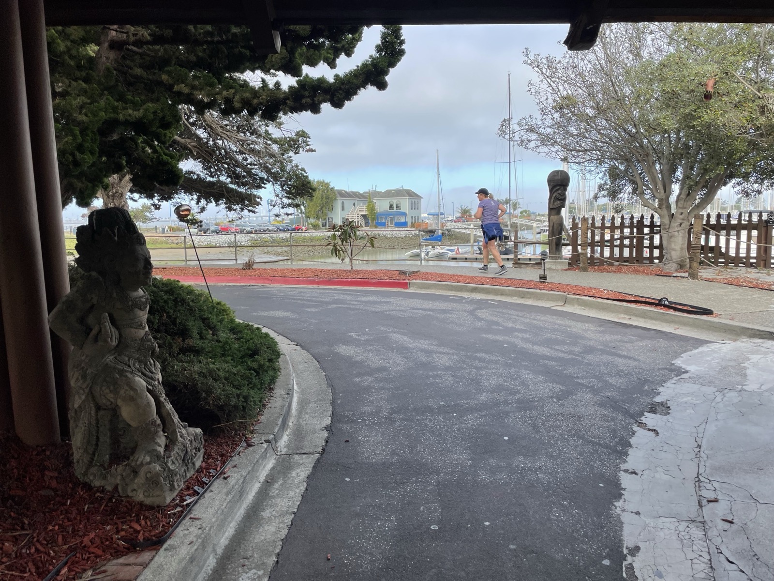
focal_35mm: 26
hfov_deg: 67.3
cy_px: 290
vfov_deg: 53.1
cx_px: 387
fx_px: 581
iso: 32
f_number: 1.6
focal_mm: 4.2
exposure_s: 1/729
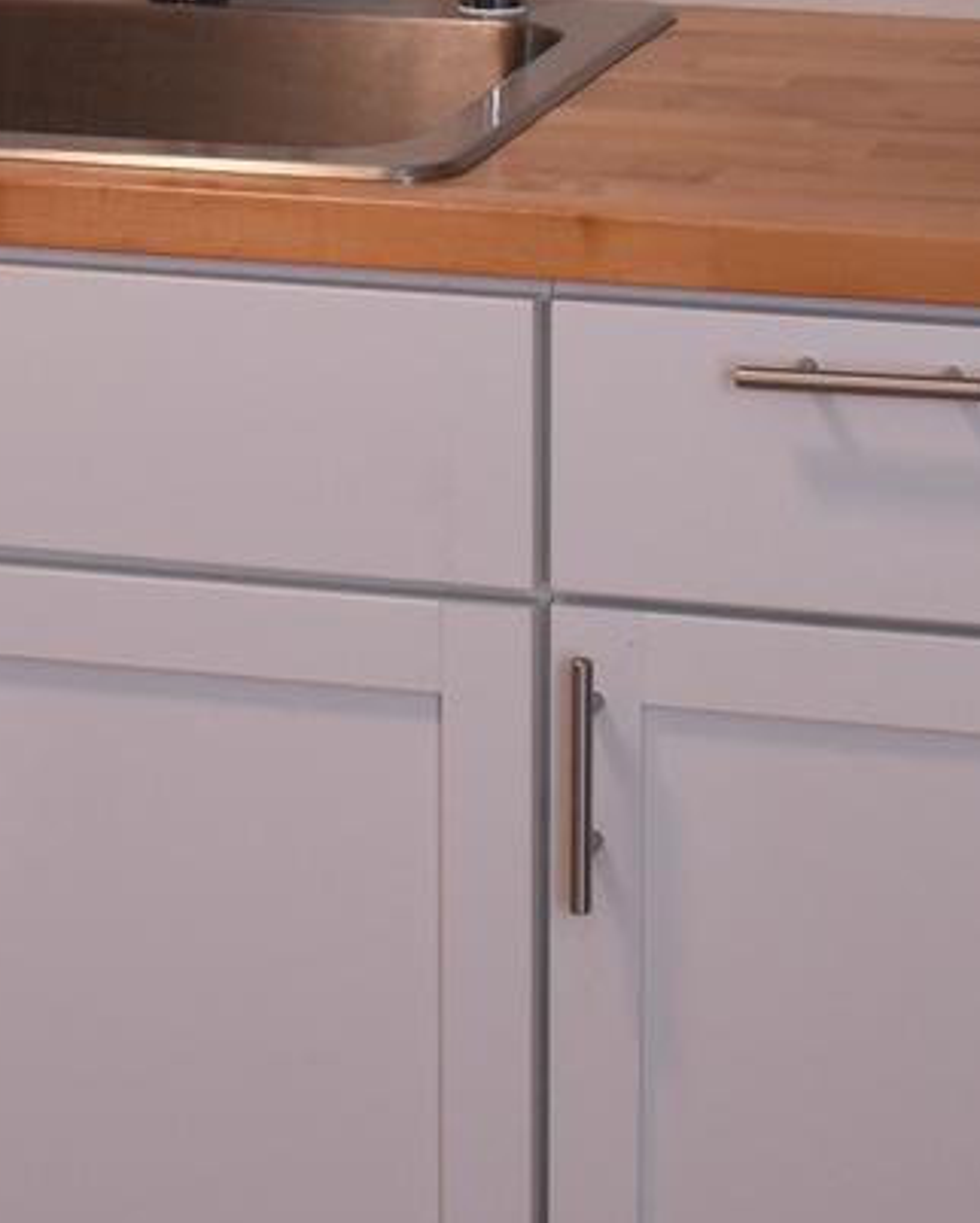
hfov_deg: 12.0
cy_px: -510
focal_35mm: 129
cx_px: 487
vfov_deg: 14.1
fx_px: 4673
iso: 400
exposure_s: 1/80
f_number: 4.5
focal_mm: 18
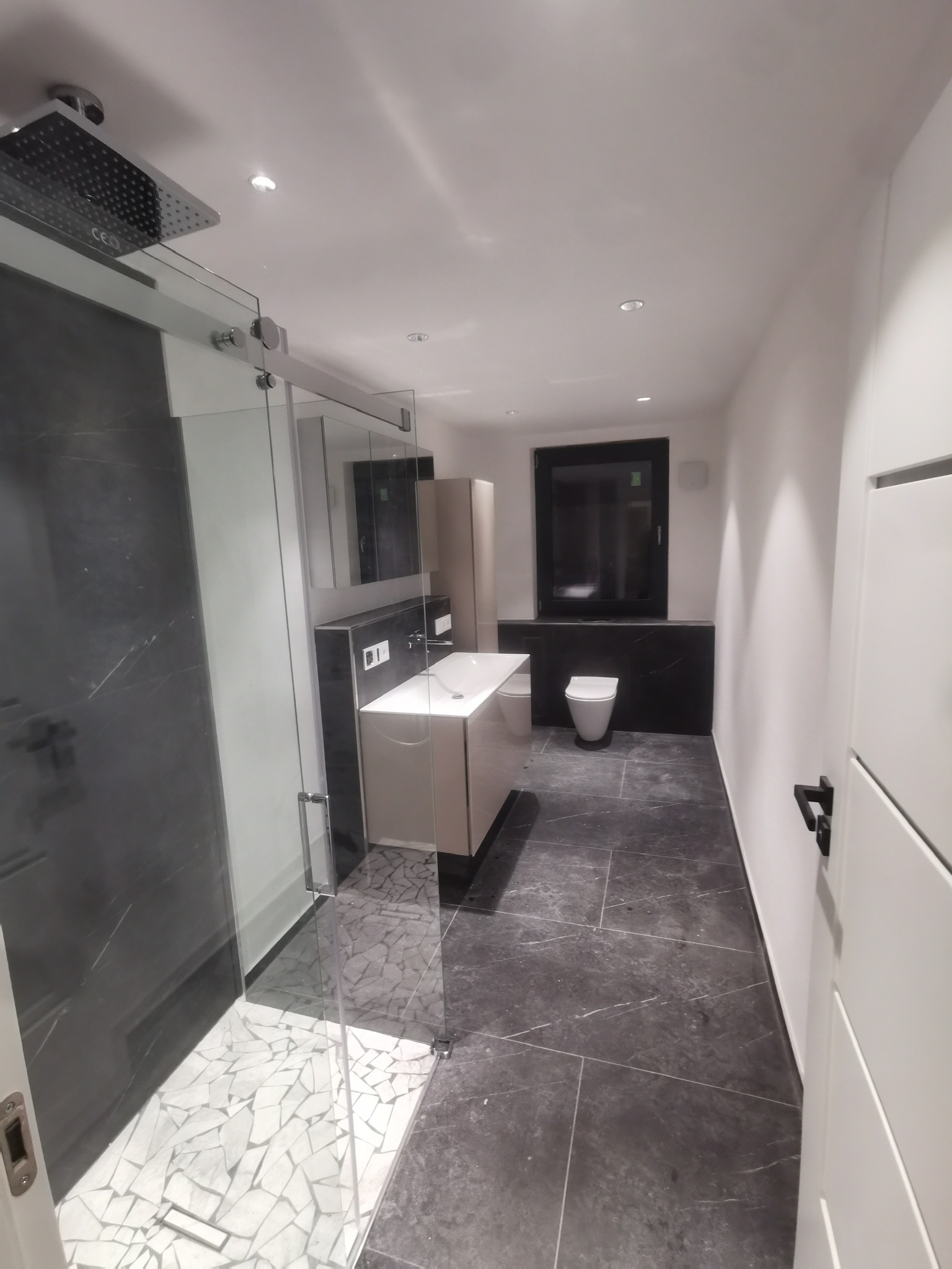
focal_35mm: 16
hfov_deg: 78.1
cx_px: 476
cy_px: 634
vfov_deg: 94.5
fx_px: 587
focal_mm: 2.35
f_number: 2.2
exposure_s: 1/33.3
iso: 200
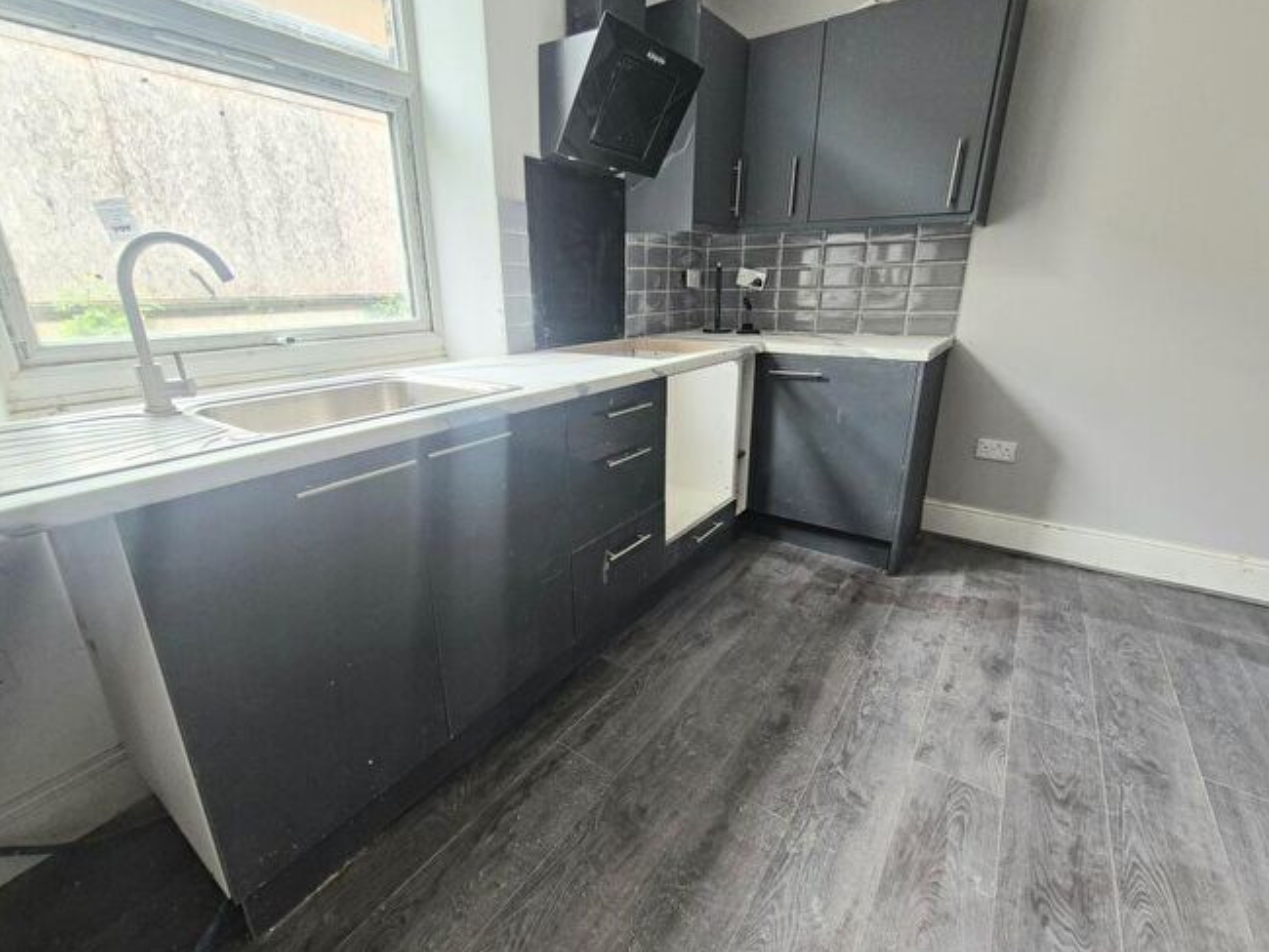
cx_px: 615
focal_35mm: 14
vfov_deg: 85.7
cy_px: 473
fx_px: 513
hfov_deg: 102.0
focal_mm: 2.2
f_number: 2.2
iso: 160
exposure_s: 1/50
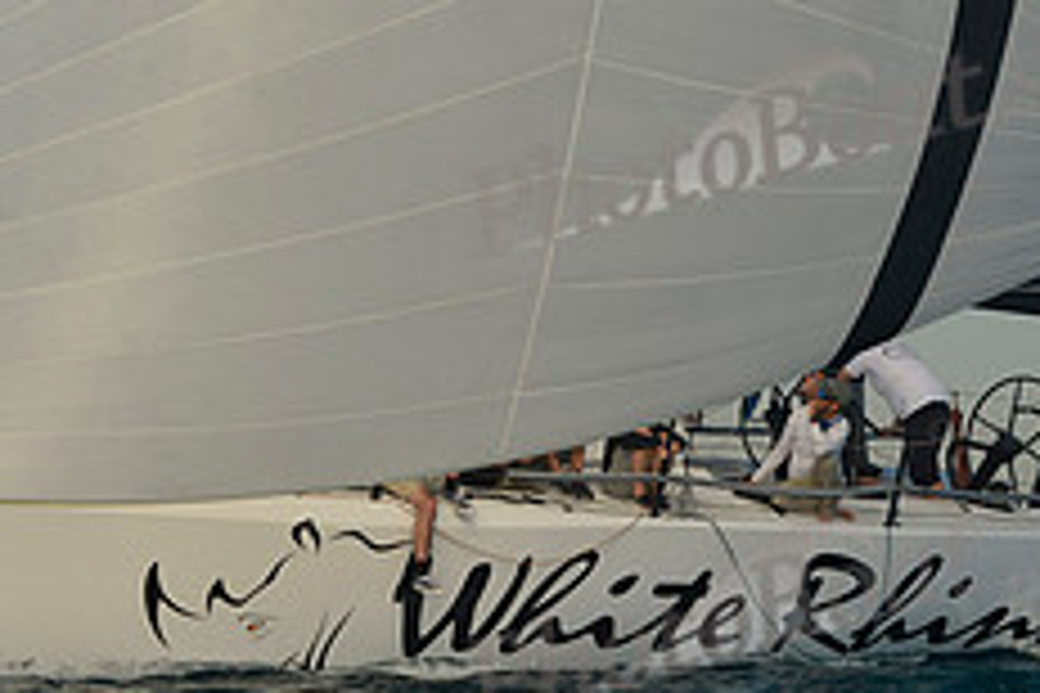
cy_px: 439
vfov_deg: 7.8
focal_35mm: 176
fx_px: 5084
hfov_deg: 11.6
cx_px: 239
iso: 200
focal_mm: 70
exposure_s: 1/800
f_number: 7.1
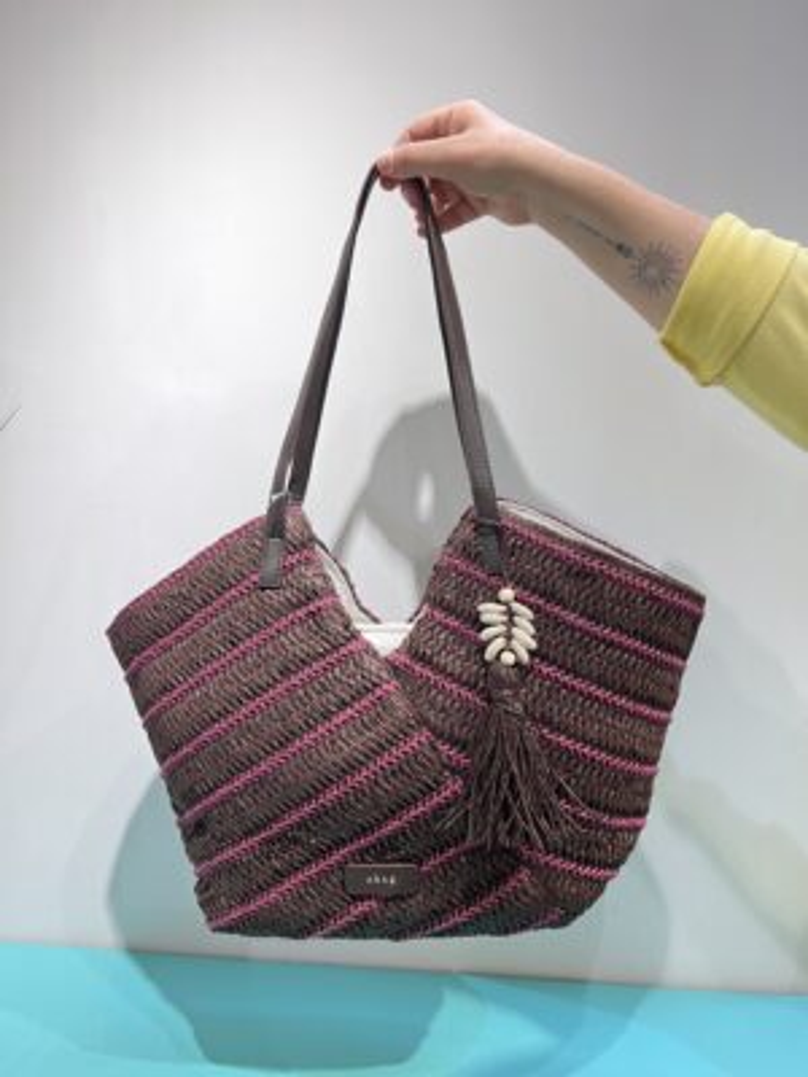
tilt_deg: -3.4
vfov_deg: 67.3
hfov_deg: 53.1
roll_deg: -1.6
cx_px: 404
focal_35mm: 26
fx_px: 809
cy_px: 538
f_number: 1.5
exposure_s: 1/50
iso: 64
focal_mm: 5.7
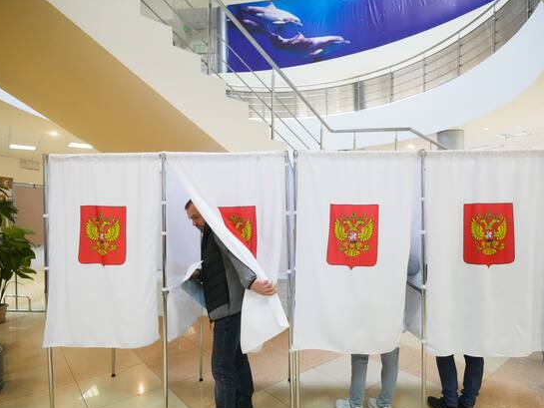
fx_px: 330
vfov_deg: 63.2
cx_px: 286
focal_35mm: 21
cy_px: 231
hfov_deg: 78.9
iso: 4000
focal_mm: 17
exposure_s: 1/320
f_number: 3.5
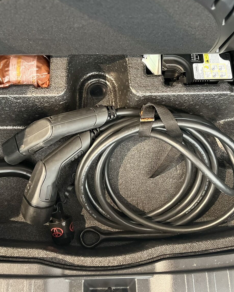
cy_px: 136
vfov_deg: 47.9
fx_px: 329
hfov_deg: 39.1
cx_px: 107
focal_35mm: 38
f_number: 1.5
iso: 500
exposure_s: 1/33
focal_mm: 5.7
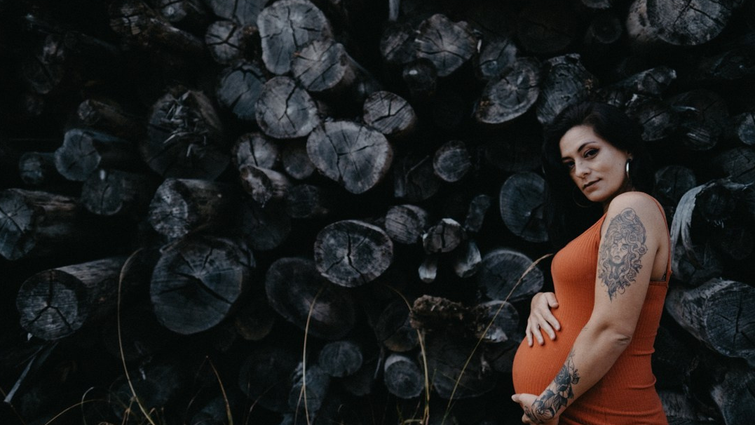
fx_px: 561
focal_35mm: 28
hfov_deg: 67.9
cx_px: 380
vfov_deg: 41.5
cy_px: 203
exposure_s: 1/2000
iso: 250
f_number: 1.4
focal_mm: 16
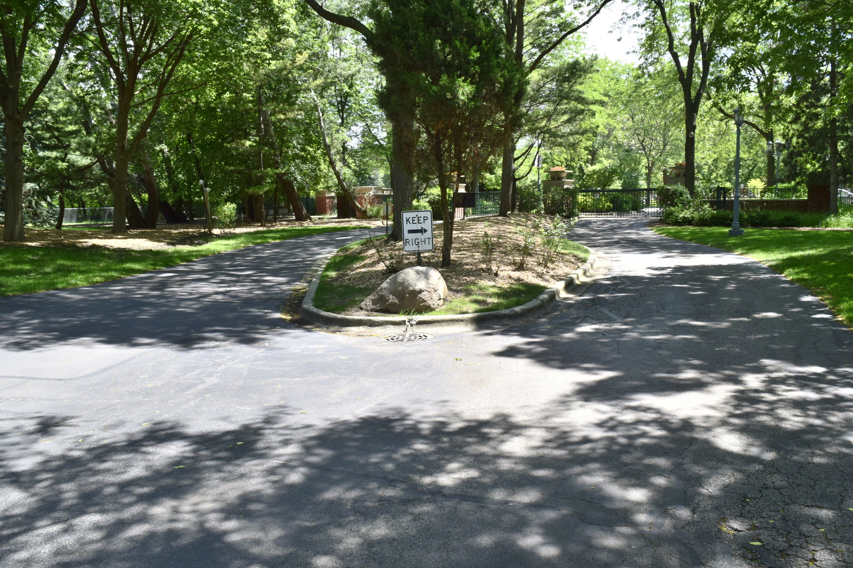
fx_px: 711
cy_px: 284
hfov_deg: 61.9
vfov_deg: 43.6
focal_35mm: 30
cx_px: 426
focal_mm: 20
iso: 400
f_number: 10
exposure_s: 1/200
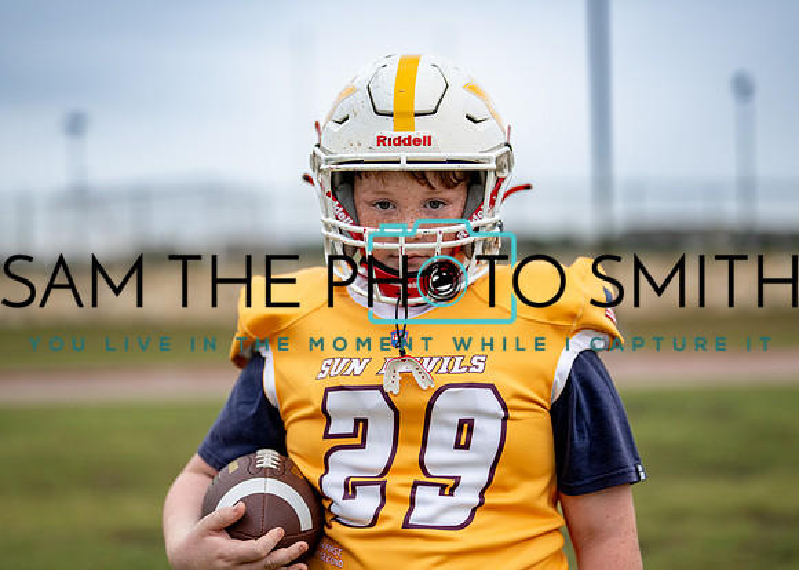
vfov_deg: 22.7
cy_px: 282
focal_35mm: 63
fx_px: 1420
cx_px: 416
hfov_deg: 31.4
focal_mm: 50
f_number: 1.2
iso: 320
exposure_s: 1/2000
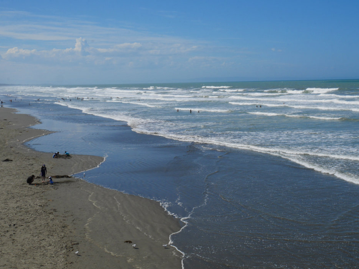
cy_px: 142
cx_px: 186
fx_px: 508
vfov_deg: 29.7
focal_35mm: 49
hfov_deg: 38.9
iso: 200
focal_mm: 23
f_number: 13
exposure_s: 1/400
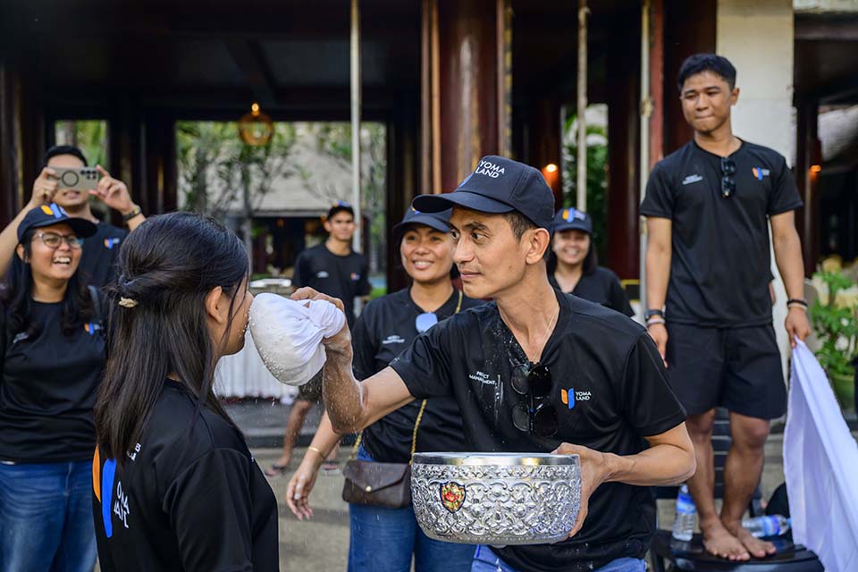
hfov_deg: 53.1
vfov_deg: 36.9
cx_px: 429
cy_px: 286
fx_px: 858
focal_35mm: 36
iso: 1400
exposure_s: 1/200
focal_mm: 36
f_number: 3.2
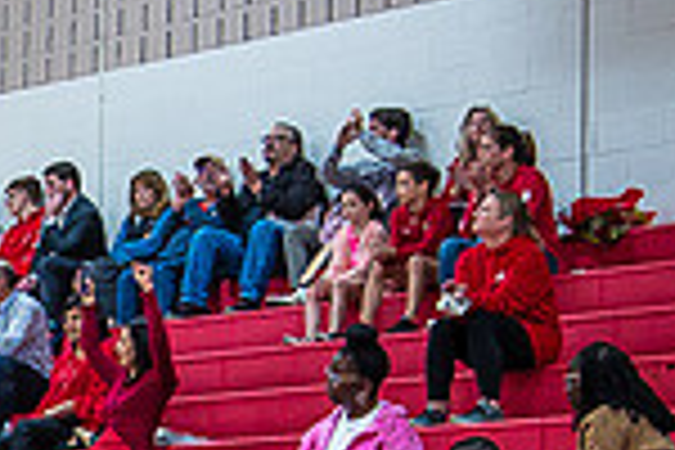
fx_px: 2756
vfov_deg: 9.3
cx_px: -292
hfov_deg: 13.3
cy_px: 472
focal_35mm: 147
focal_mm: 38
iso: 2000
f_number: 4
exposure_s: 1/320
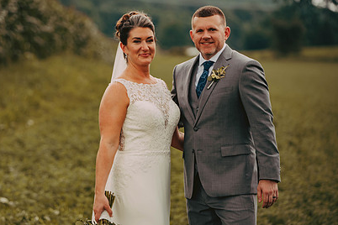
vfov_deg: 7.0
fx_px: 1831
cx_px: 99
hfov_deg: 10.5
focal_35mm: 195
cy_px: 97
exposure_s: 1/400
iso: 200
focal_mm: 135
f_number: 2.8
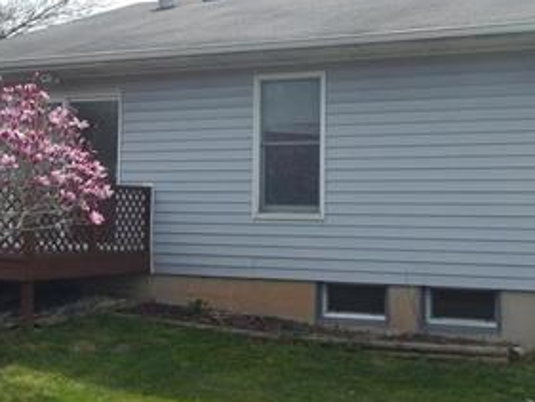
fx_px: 1020
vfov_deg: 22.2
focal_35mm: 66
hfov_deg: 29.3
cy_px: 162
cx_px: 202
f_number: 4.1
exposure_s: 1/800
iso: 125
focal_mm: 5.1
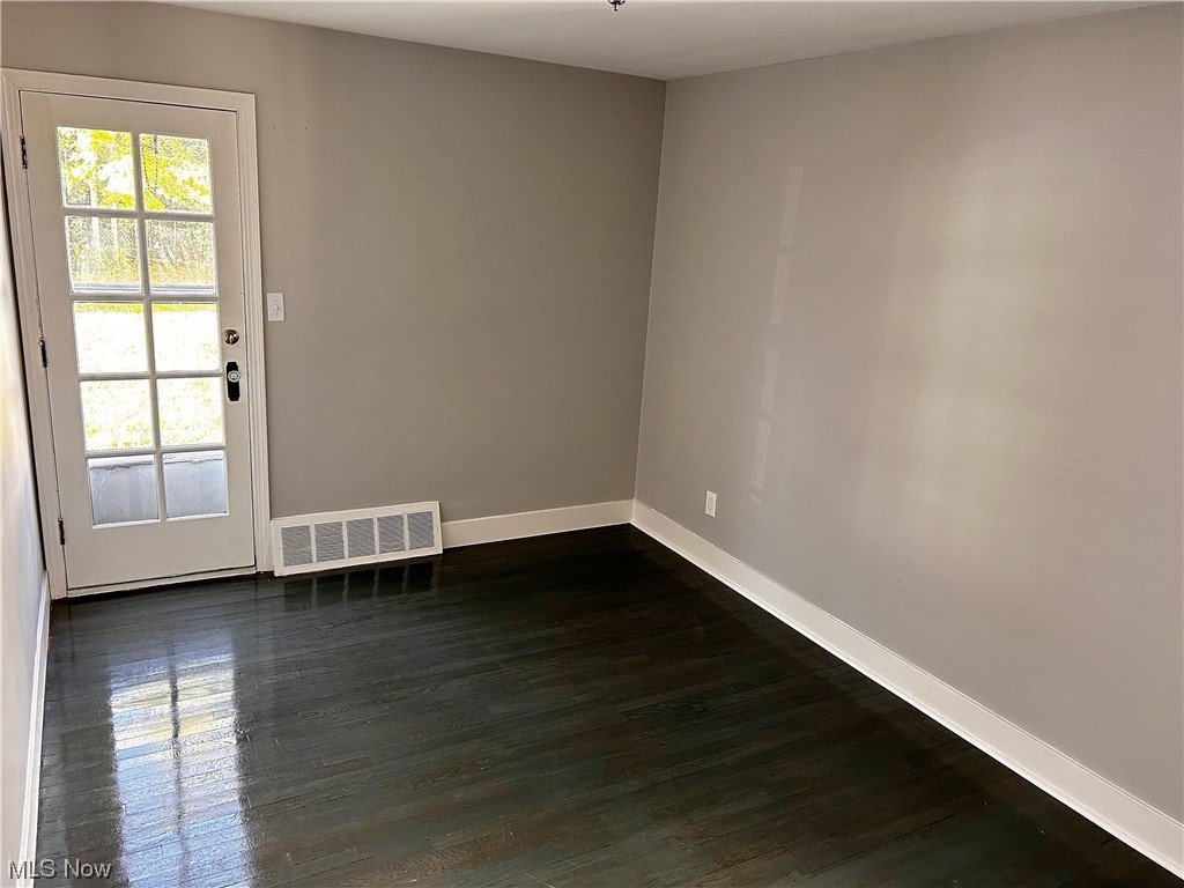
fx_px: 889
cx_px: 592
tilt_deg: -16.0
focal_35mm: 26
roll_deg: -3.2
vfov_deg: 53.1
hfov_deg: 67.3
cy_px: 444
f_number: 1.5
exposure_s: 1/96
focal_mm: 5.7
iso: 125
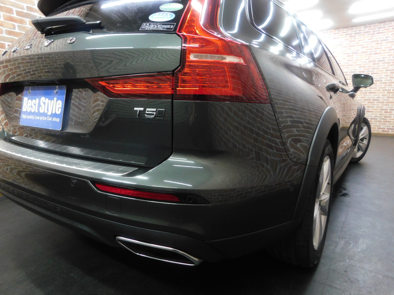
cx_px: 197
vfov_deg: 58.9
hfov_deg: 73.9
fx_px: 262
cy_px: 148
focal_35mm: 23
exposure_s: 1/30
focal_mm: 4
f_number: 3
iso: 400
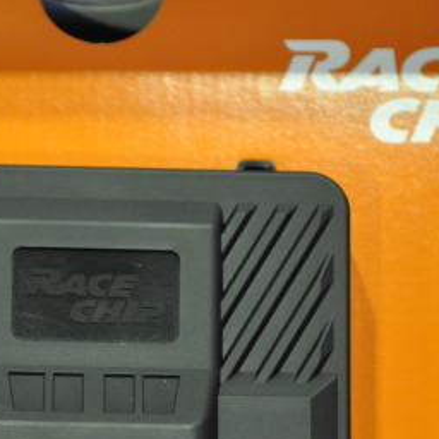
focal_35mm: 306
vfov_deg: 5.7
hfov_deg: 5.7
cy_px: 275
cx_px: 120
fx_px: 4390
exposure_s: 1/30
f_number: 5.6
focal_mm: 105
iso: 1600
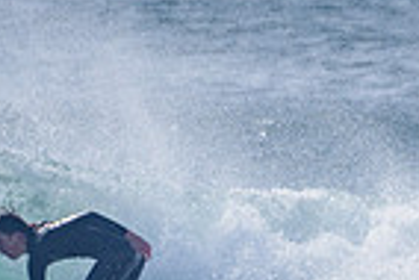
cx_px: 103
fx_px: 29057
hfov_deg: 0.8
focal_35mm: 2494
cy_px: 378
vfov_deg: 0.6
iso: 100
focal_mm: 500
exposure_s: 1/2000
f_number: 5.6
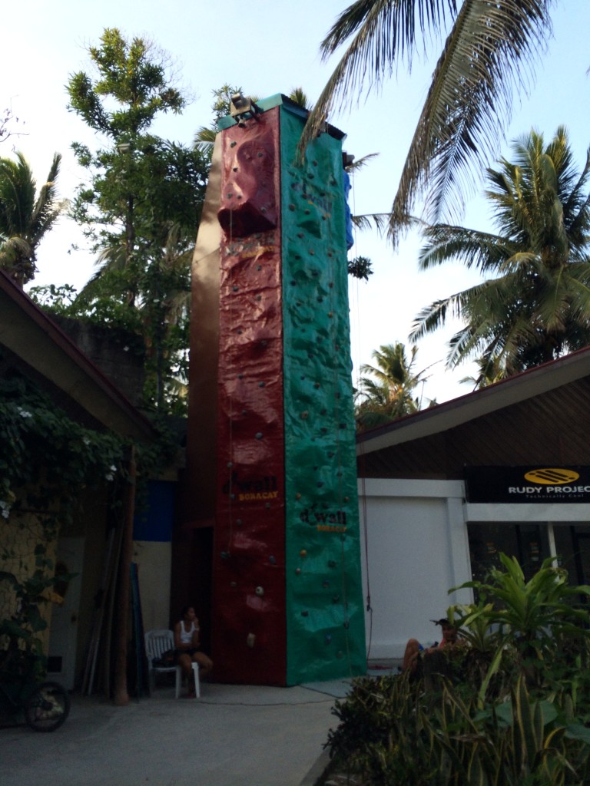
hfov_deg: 46.8
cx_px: 295
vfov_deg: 60.0
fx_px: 682
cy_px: 393
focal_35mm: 30
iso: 32
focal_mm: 4.12
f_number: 2.2
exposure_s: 1/357
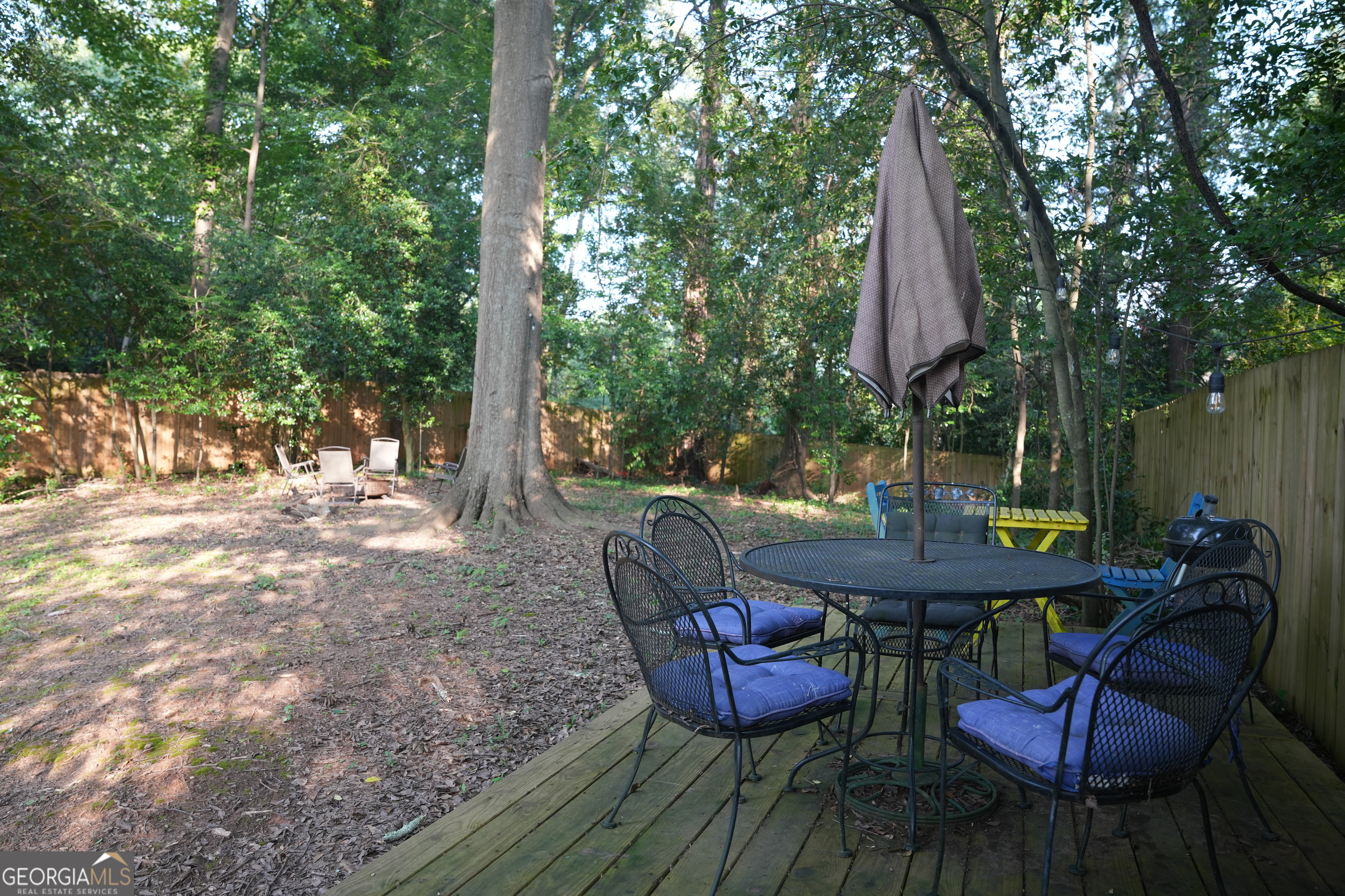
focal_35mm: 24
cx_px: 672
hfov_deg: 73.7
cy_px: 448
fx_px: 897
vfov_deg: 53.1
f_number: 4
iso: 640
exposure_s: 1/160
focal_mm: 24
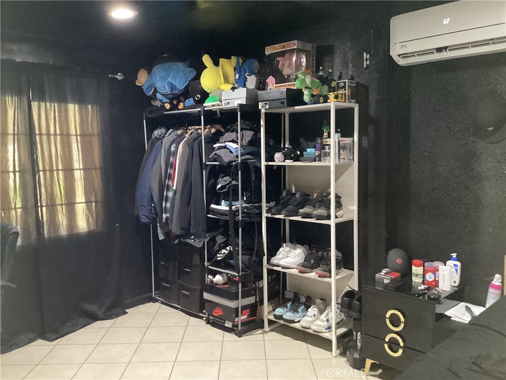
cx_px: 253
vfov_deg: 45.4
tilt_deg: -6.0
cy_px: 190
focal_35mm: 31
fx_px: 453
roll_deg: +0.5
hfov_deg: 58.4
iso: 640
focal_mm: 3.3
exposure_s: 1/24
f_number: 2.4
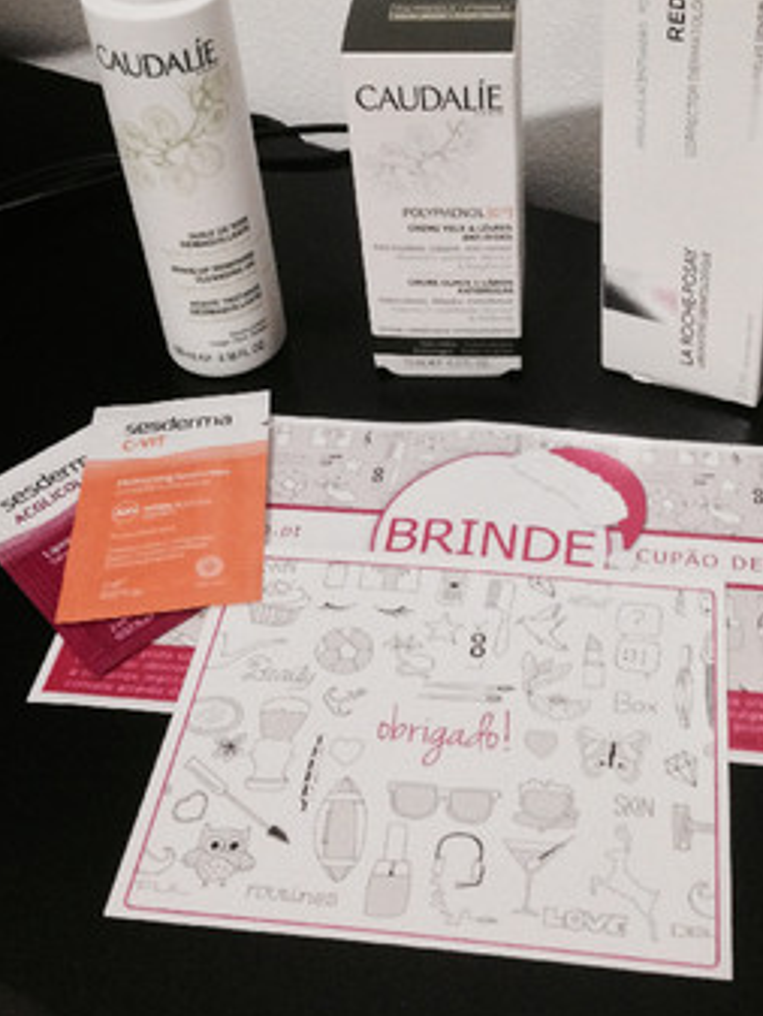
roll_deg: +3.5
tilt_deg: -40.7
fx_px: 1439
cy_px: 341
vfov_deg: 38.5
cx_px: 484
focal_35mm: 49
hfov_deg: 29.6
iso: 500
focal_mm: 4.12
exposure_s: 1/15
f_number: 2.4
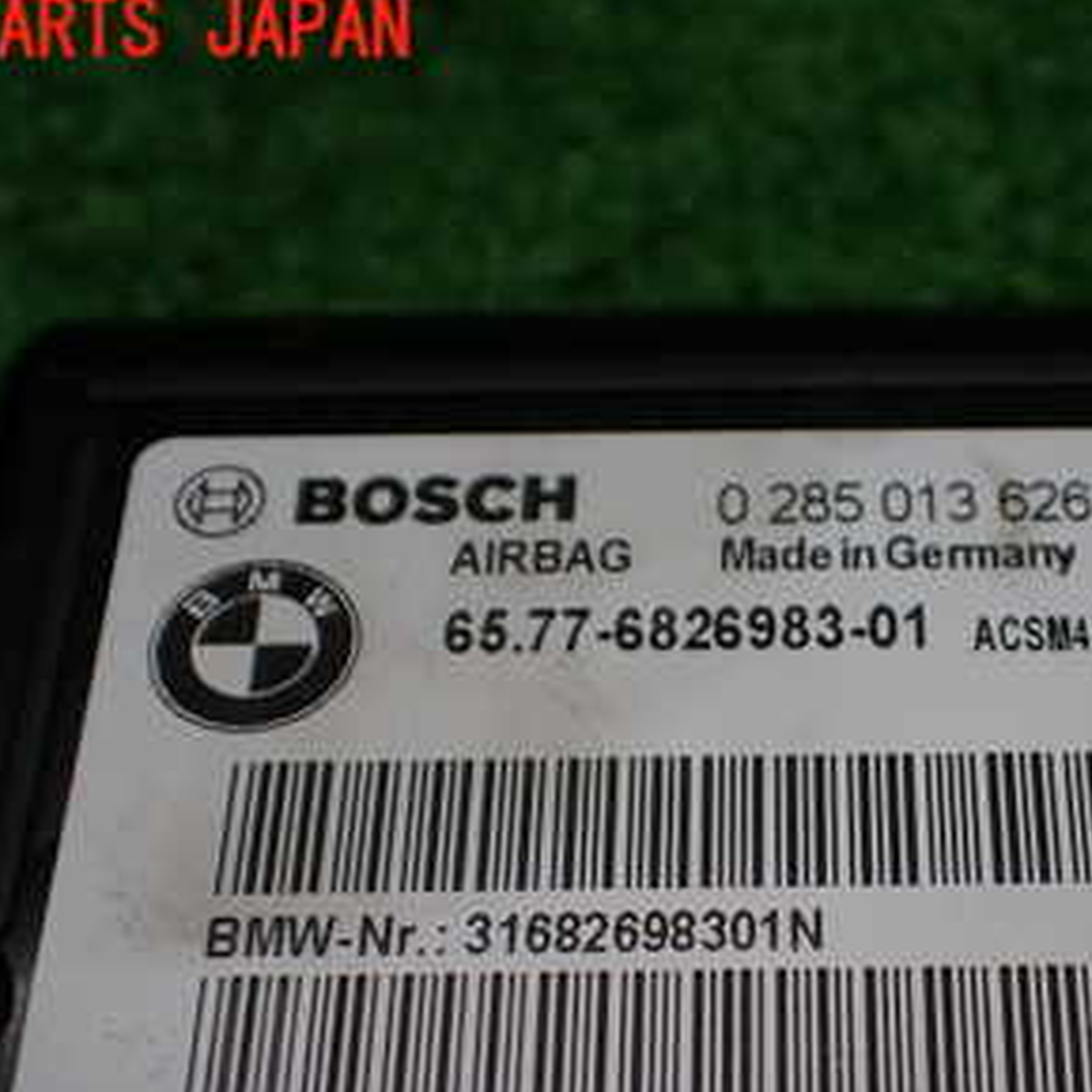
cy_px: 835
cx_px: 858
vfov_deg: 30.5
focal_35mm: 55
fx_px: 1963
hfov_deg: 30.4
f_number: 2.3
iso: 100
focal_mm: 5.4
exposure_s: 1/125
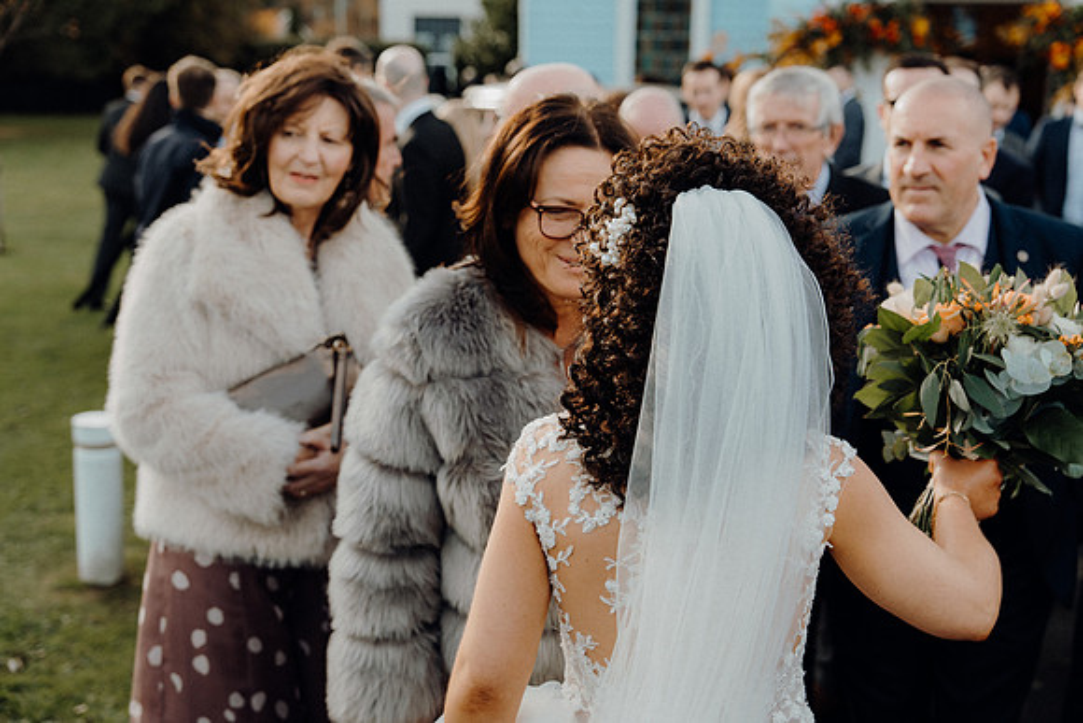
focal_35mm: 48
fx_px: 1444
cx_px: 542
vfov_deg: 28.1
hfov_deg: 41.1
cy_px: 362
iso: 125
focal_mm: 48
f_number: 3.5
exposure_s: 1/400
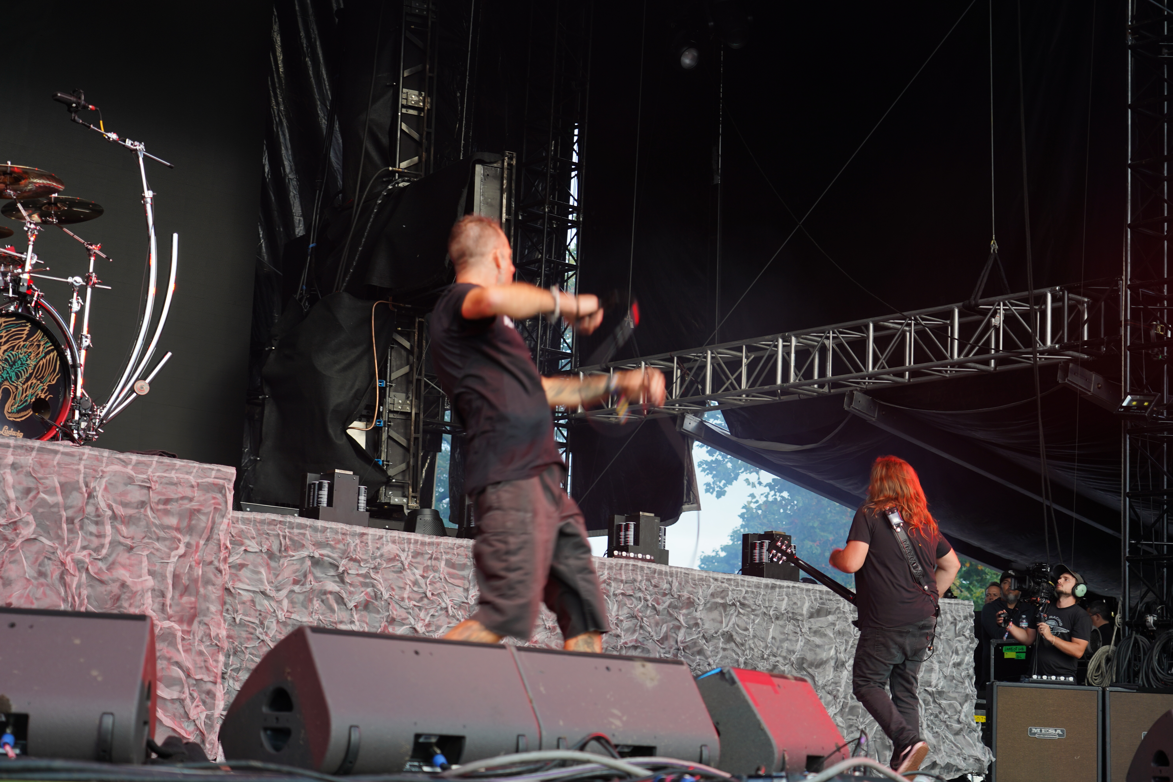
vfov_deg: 23.0
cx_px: 586
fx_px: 1922
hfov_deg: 33.9
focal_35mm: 59
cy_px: 391
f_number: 4
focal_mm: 59
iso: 200
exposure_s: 1/60
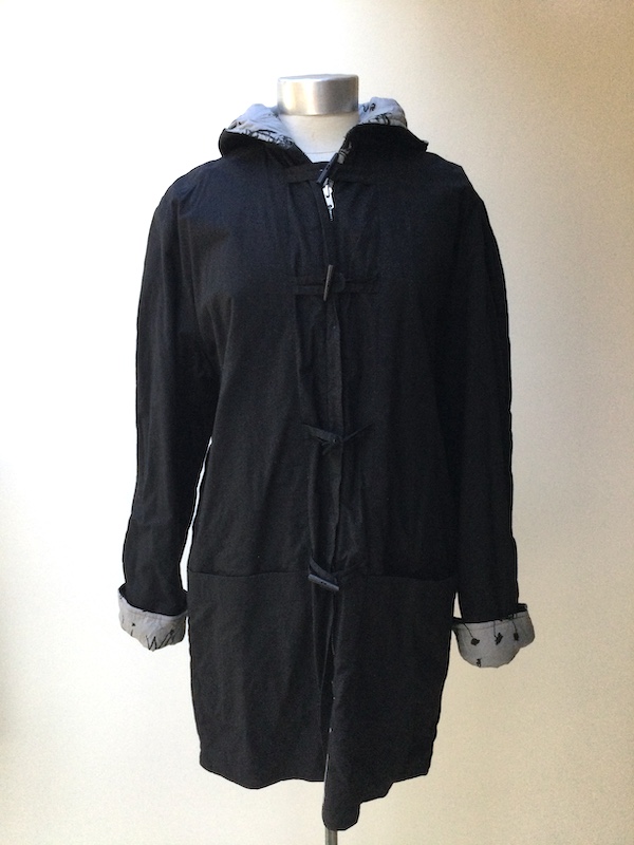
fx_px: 757
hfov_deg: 45.4
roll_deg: -0.6
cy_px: 422
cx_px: 317
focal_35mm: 31
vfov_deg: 58.4
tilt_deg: -11.1
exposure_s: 1/30
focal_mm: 3.3
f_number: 2.4
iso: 100
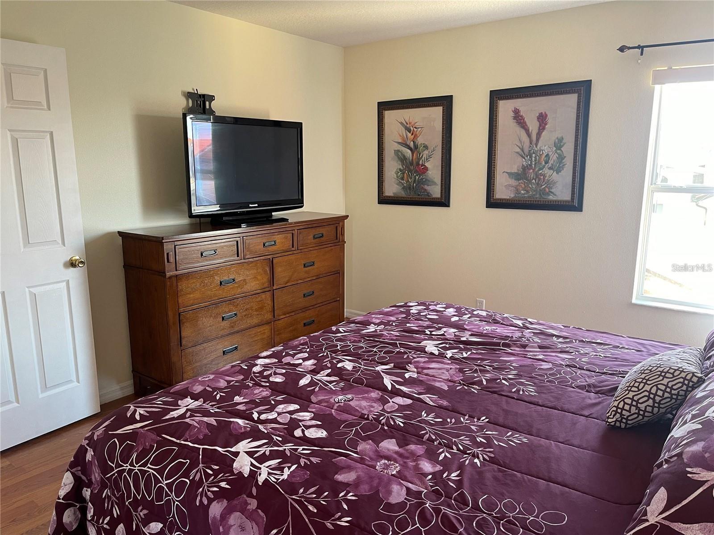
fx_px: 516
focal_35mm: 25
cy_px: 268
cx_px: 357
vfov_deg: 54.9
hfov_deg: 69.4
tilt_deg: -12.2
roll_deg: +0.0
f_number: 1.6
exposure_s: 1/73
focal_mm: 5.1
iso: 125
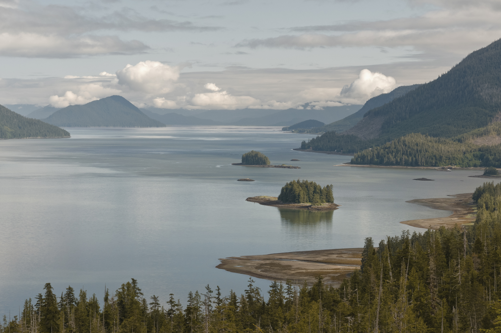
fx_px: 1355
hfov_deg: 20.9
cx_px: 250
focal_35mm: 98
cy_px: 166
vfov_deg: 14.0
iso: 200
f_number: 8
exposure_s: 1/200
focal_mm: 65
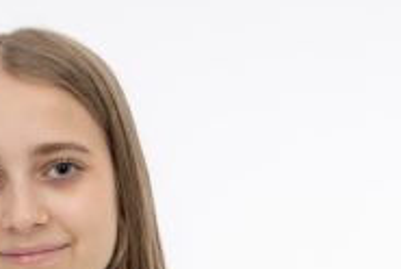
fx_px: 1897
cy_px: 315
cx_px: -30
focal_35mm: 170
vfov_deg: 8.0
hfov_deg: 11.9
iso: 200
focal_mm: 70
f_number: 8
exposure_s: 1/160
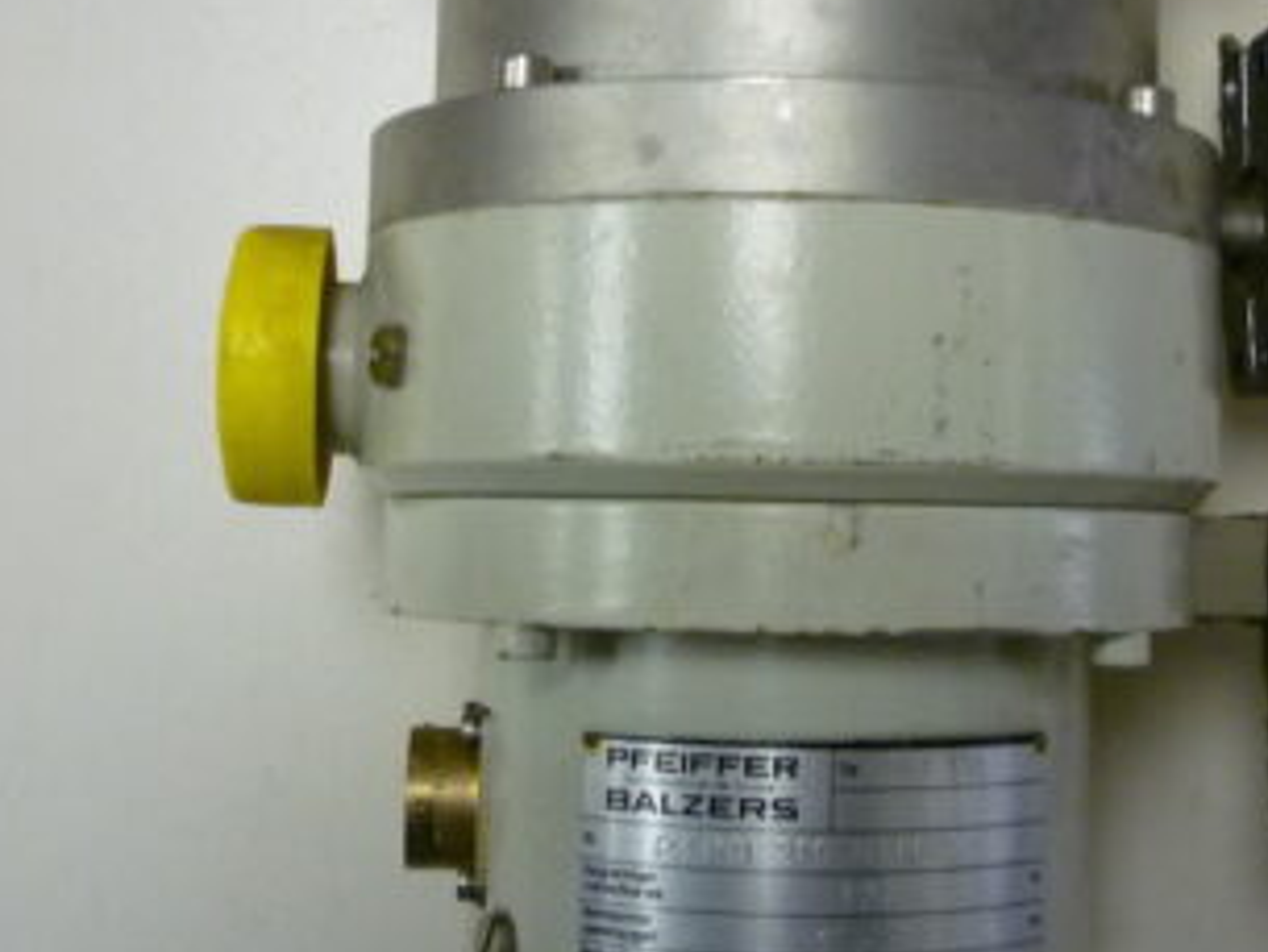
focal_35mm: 57
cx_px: 807
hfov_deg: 33.6
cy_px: 270
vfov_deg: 25.4
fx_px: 2089
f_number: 3.3
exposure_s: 1/30
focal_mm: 5.2
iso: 320
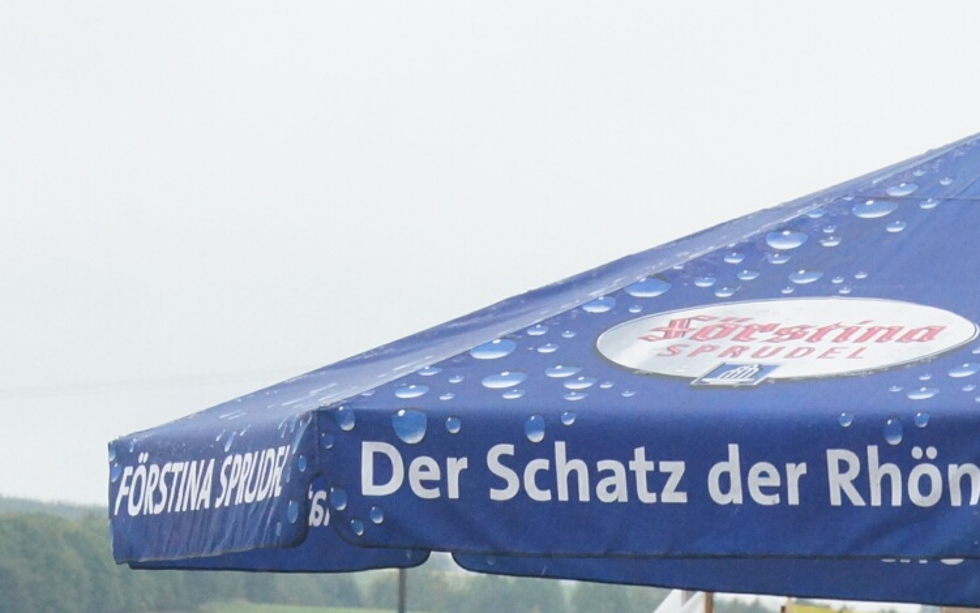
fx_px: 7828
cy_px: 996
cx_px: 774
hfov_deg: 7.2
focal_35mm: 293
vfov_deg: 4.5
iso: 800
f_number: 9.5
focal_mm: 60
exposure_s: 1/500
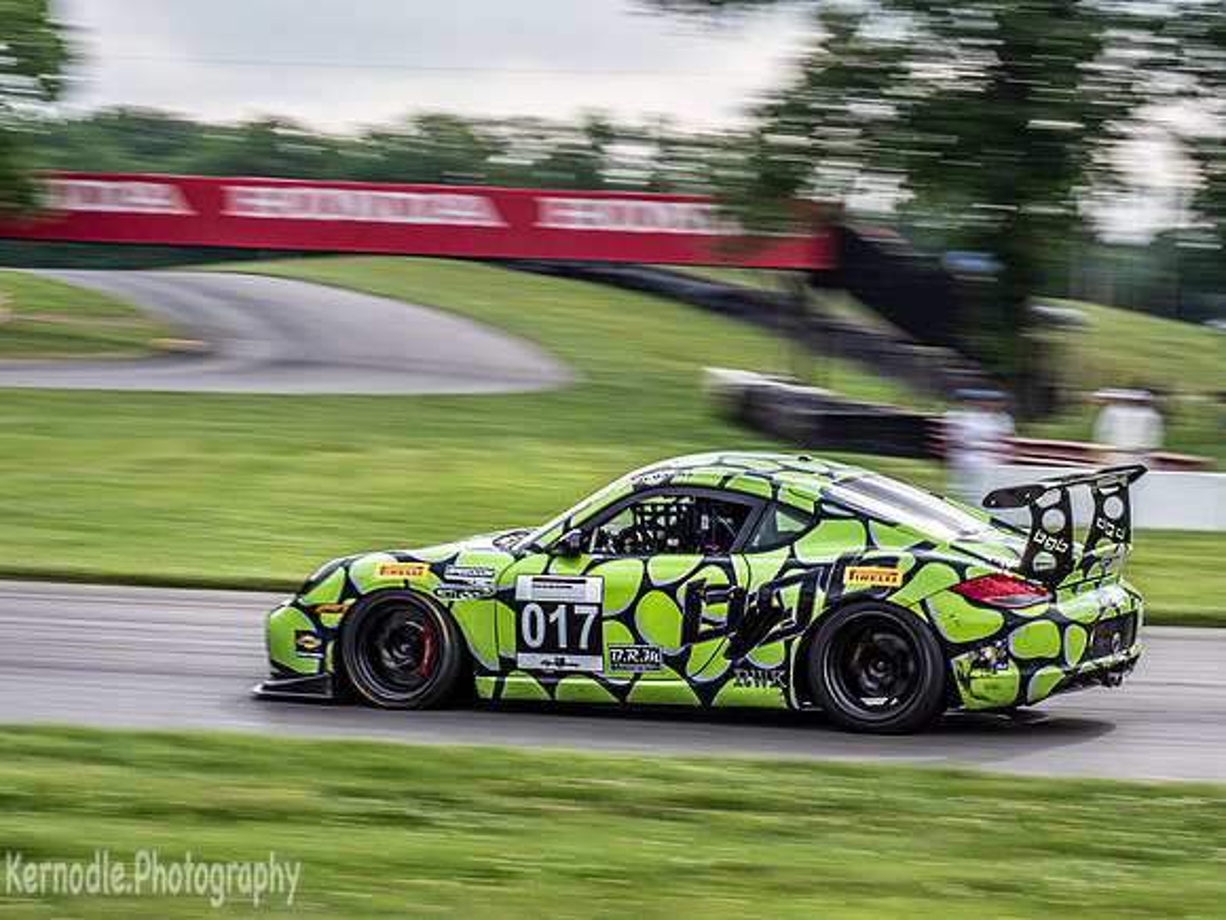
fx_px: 4538
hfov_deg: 15.4
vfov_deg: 11.6
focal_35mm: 128
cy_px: 388
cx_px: 705
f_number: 13
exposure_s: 1/125
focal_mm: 50
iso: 200
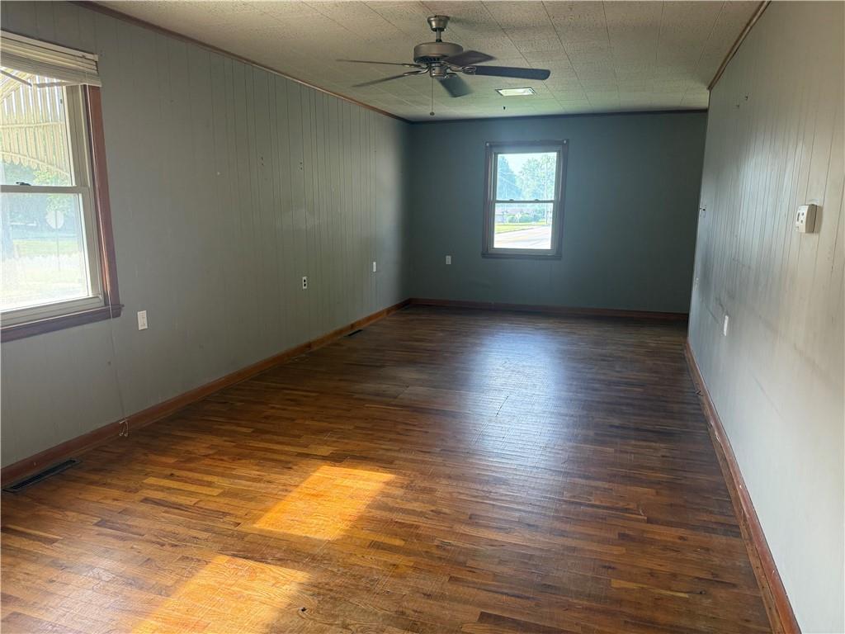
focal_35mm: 24
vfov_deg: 56.8
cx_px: 422
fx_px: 586
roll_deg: -0.2
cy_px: 317
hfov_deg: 71.6
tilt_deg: -10.3
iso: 200
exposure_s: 1/127
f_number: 1.78
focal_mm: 6.76
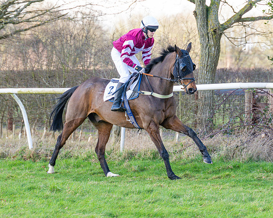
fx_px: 2038
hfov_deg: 7.7
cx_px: 138
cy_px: 113
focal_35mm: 252
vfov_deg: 6.1
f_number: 4
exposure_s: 1/1000
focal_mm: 130
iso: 800
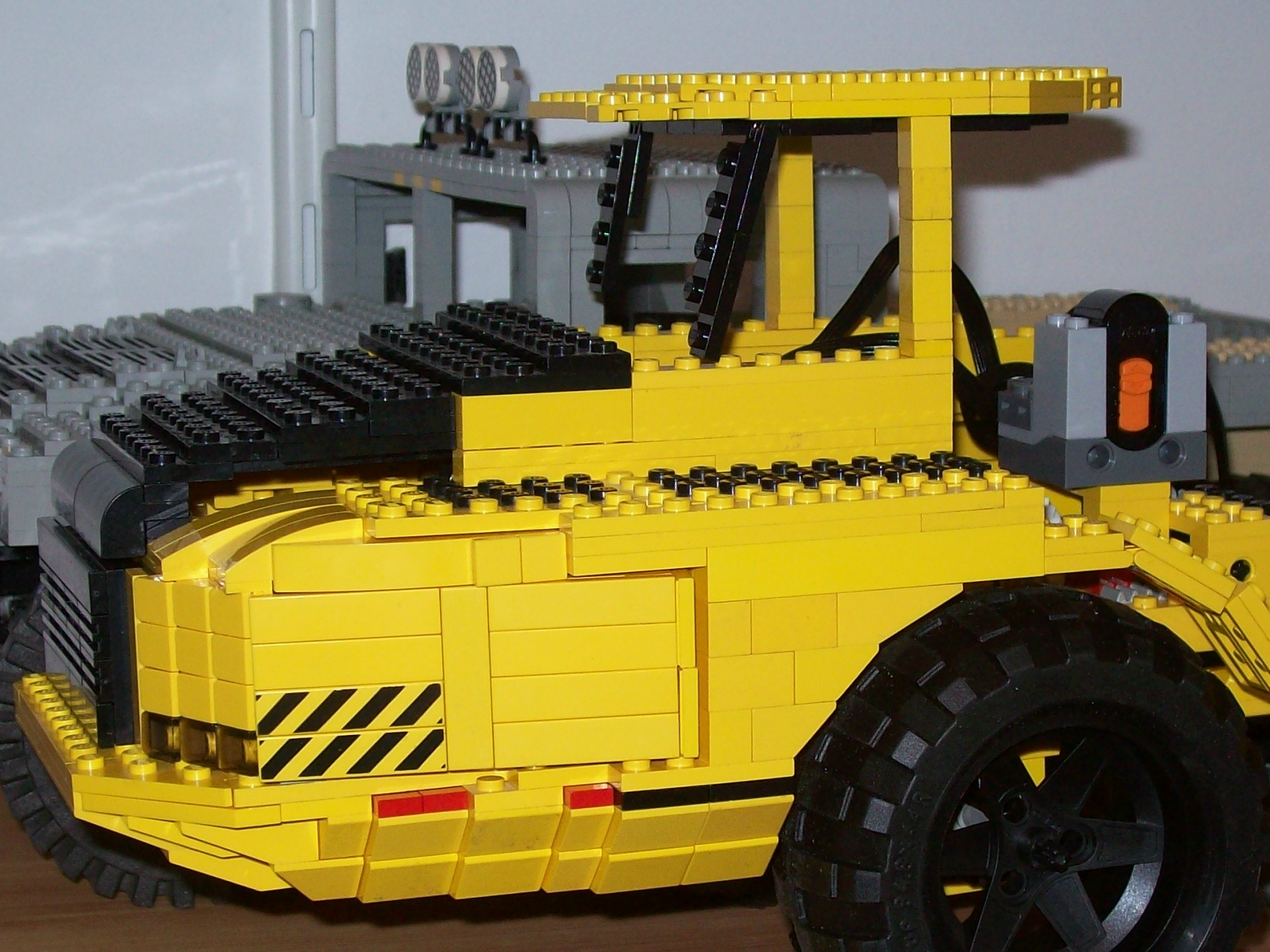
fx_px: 3045
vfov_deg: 17.8
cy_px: 577
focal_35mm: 83
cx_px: 748
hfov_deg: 23.5
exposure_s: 1/84.5
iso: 80
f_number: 3.4
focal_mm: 9.4
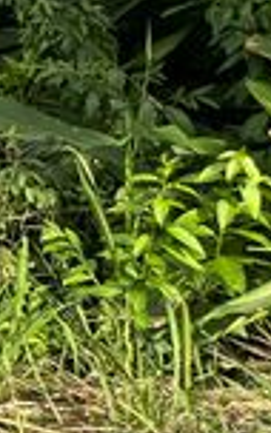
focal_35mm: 65
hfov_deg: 11.1
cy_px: -6
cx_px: -563
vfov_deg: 29.3
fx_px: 768
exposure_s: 1/550
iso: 40
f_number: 2.2
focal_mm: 2.22
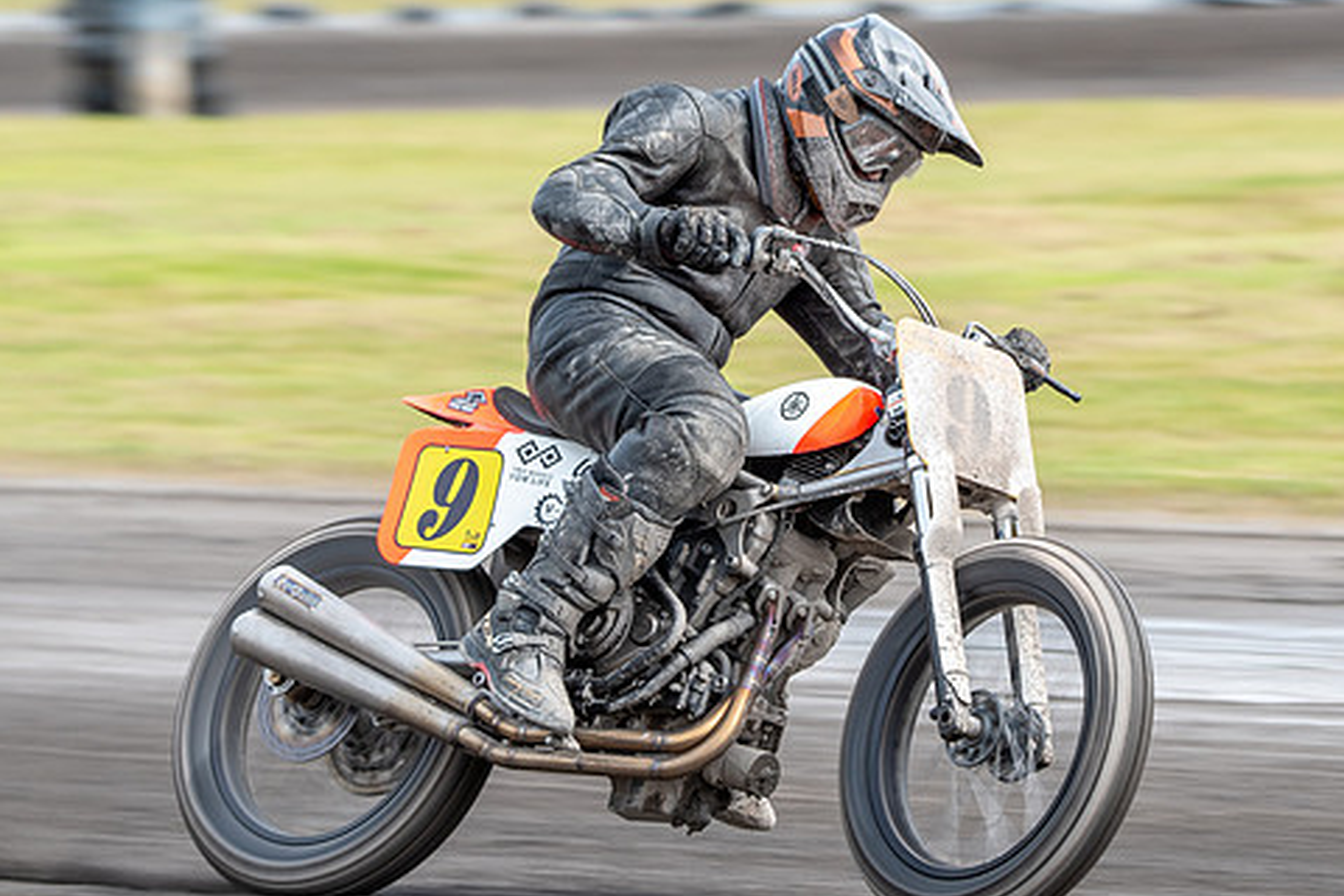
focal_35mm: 410
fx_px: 15305
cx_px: 813
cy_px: 521
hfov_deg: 5.0
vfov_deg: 3.4
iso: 200
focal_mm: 230
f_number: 7.1
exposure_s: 1/250
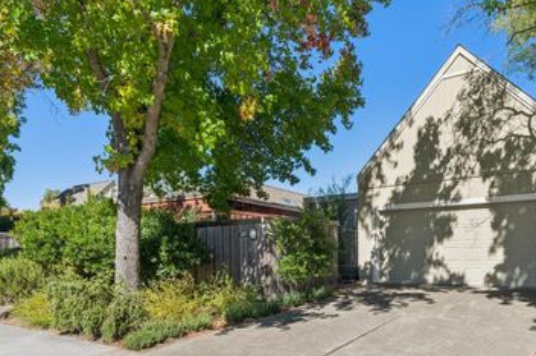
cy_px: 238
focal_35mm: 27
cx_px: 353
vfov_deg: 47.1
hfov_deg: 65.8
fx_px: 402
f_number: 11
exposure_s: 1/320
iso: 320
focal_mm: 19
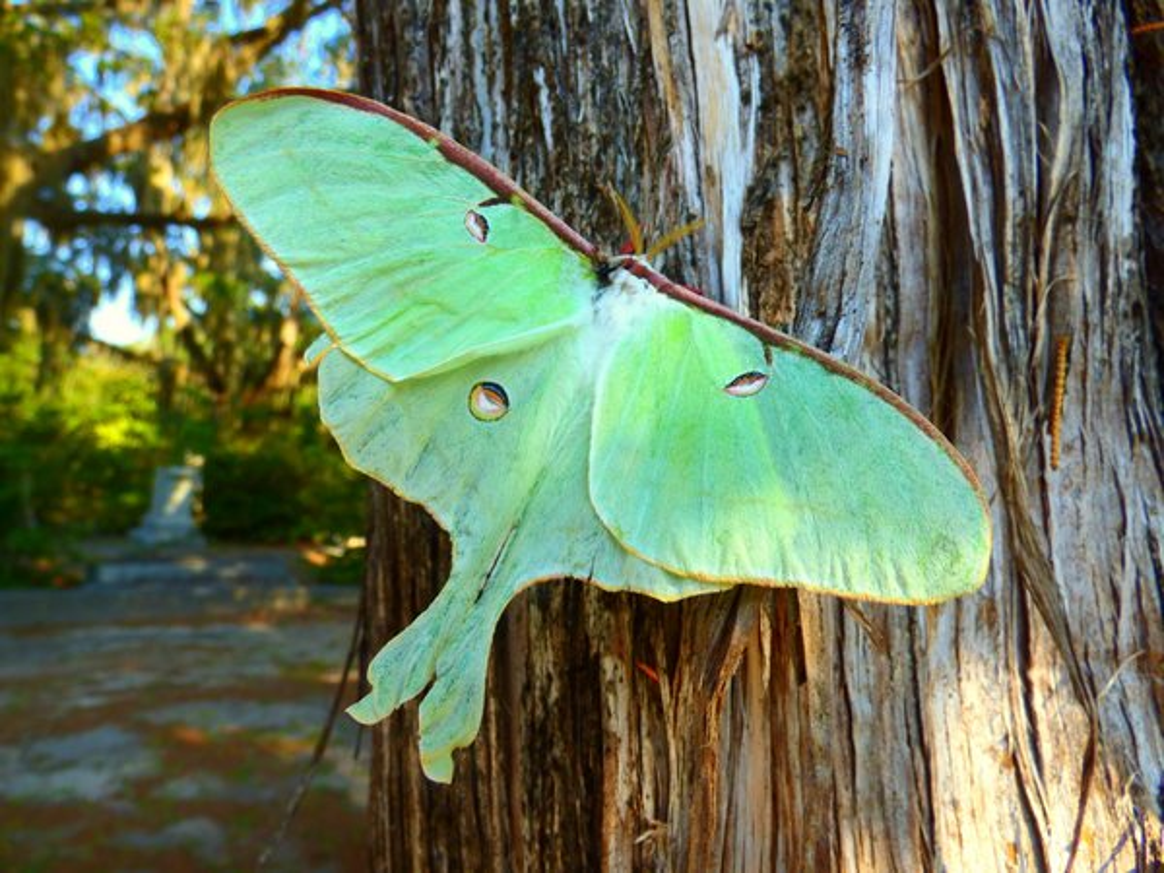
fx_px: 673
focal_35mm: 20
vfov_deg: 66.0
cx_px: 582
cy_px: 436
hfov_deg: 81.7
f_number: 3.5
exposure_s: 1/200
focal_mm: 3.58
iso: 100
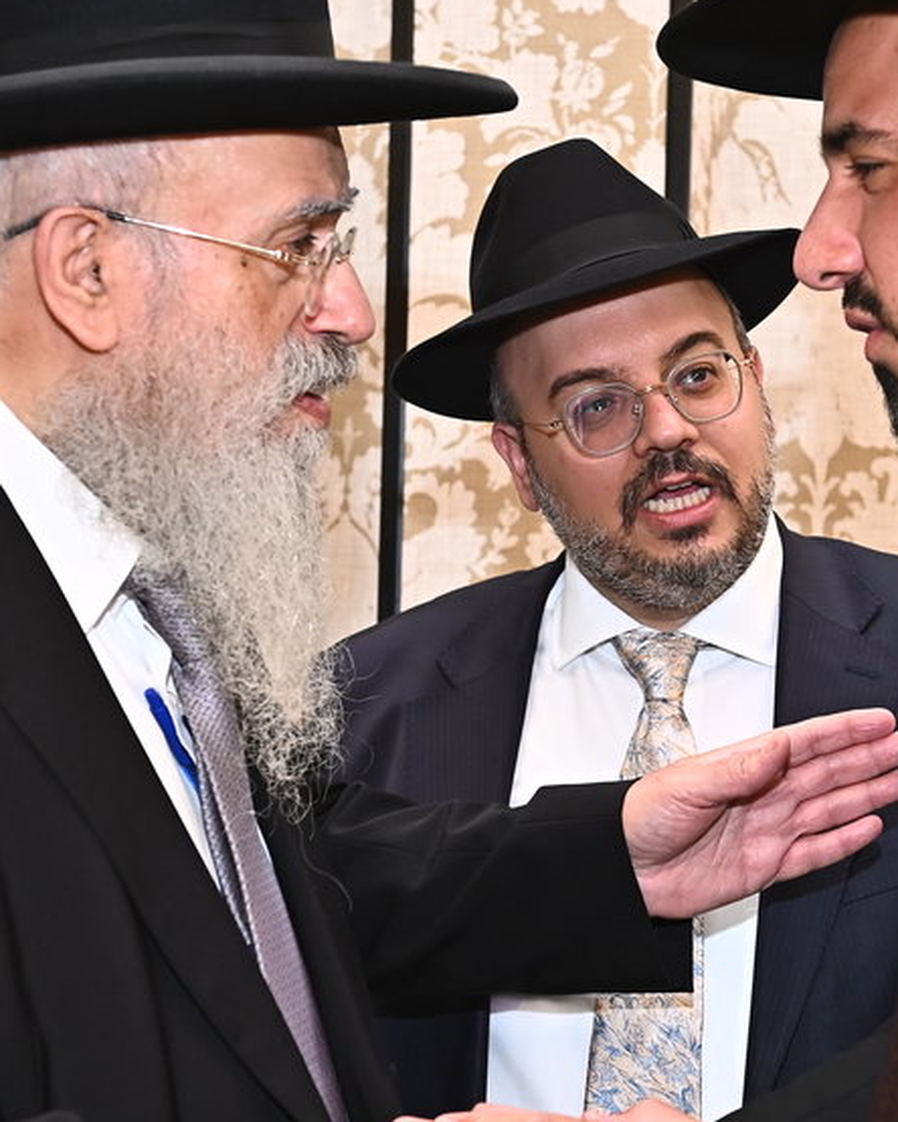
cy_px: 612
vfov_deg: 21.3
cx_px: 621
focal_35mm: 90
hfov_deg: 17.0
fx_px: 2990
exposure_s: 1/200
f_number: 4
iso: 1250
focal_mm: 38
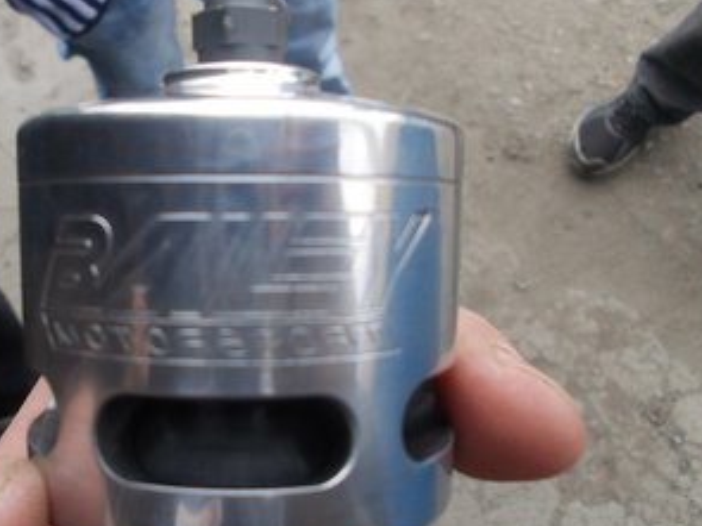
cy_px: 305
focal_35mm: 38
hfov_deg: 48.4
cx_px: 250
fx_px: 770
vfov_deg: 37.6
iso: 80
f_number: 2.7
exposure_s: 1/50
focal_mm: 4
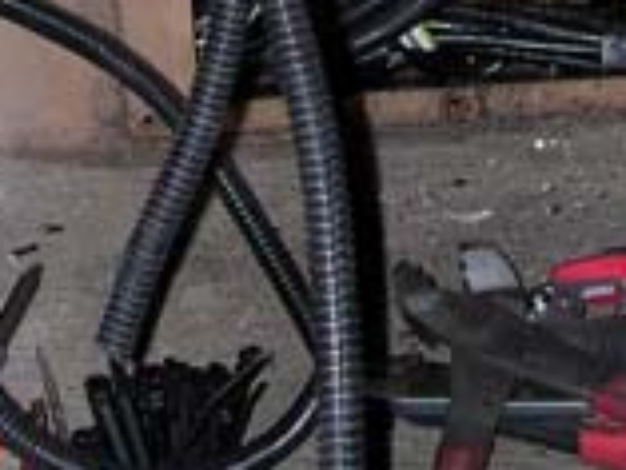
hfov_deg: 14.4
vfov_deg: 10.6
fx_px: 2461
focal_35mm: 136
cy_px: -223
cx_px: 482
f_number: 2.7
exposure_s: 1/60
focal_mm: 5.6
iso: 100
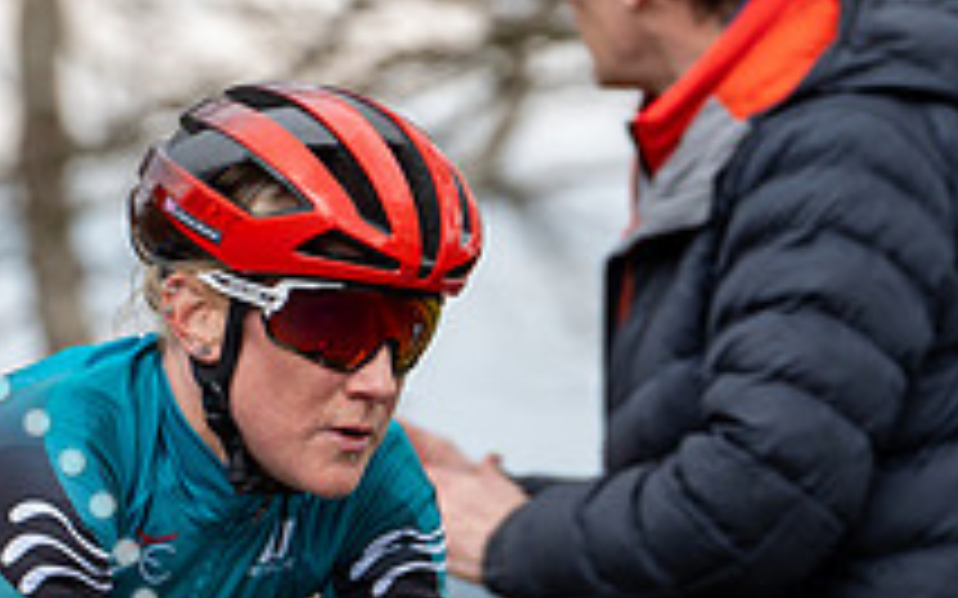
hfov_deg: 5.3
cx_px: 450
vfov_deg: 3.3
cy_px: 483
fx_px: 10284
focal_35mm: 394
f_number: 4
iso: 200
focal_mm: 142
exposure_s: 1/640
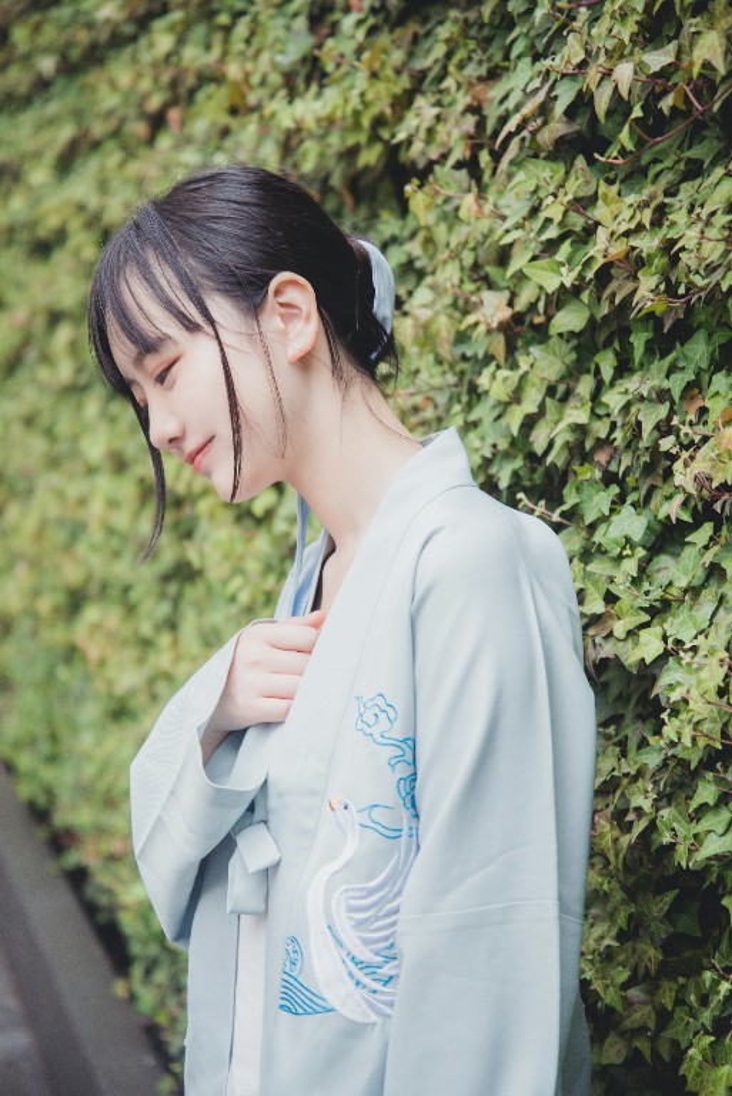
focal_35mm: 85
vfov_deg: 23.9
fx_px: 2589
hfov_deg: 16.1
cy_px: 548
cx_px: 366
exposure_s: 1/125
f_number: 4.5
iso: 400
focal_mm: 85
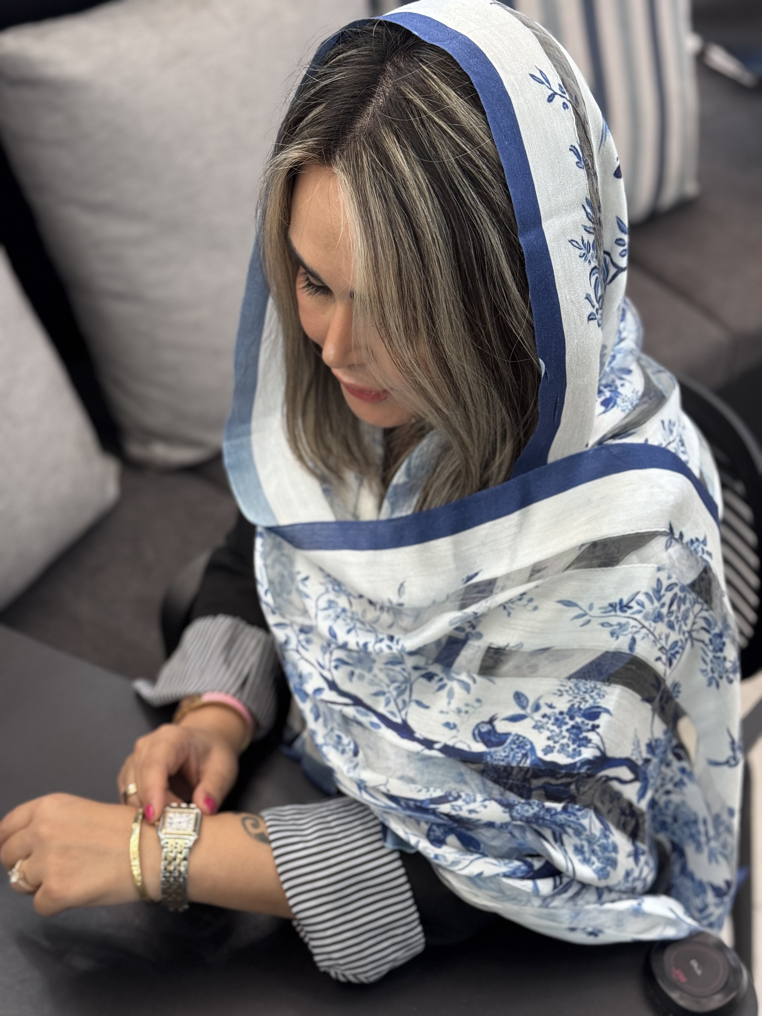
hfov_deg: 30.3
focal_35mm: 48
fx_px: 1409
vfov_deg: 39.7
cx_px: 381
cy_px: 508
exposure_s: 1/50
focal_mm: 6.76
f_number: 1.78
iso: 200
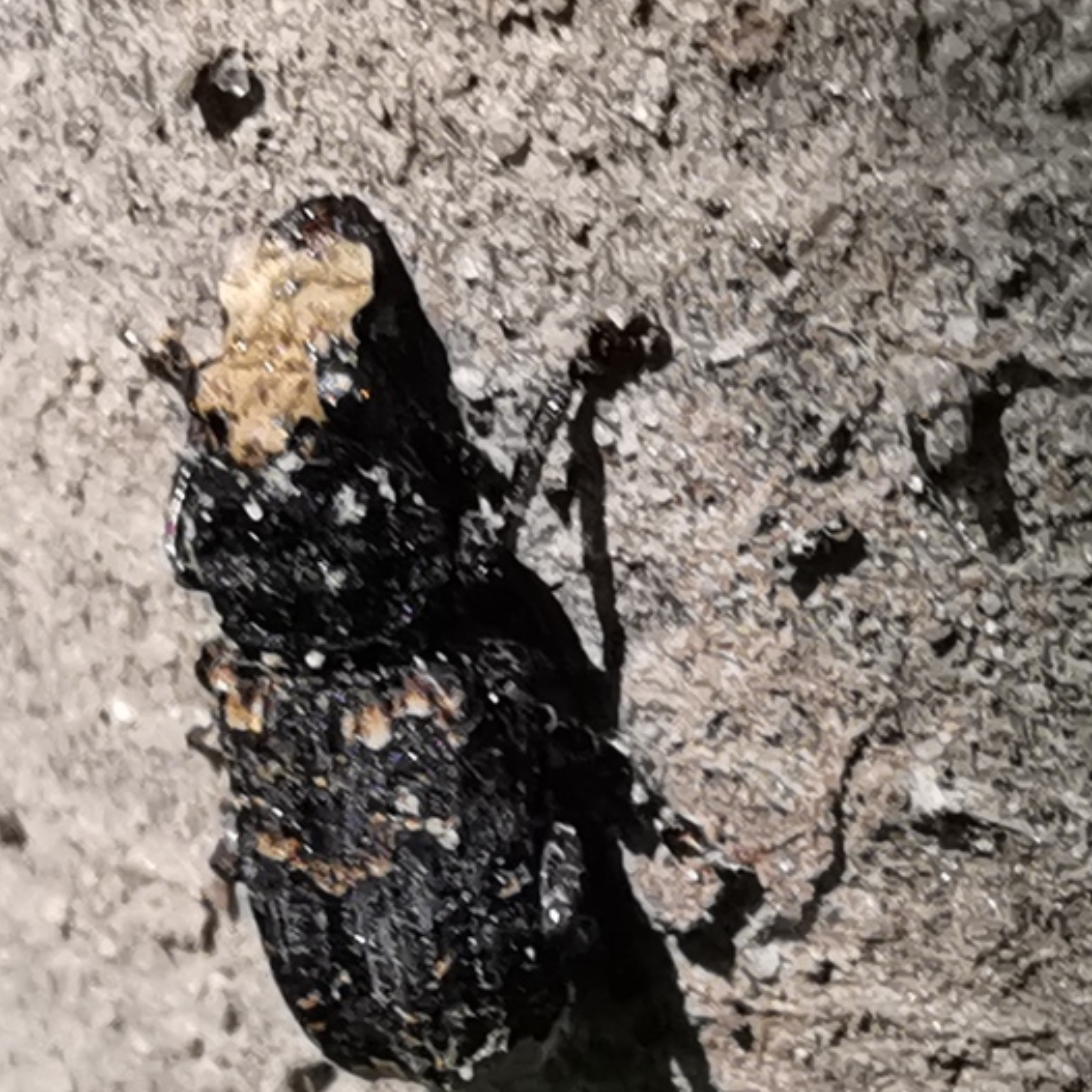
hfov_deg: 15.0
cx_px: 552
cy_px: 644
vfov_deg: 15.0
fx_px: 4140
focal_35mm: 116
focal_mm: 2.26
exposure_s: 1/50
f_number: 2.2
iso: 64
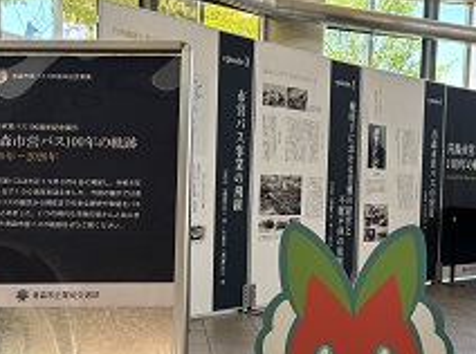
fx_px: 590
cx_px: 168
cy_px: 237
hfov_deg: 43.5
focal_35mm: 43
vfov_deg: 33.2
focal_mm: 5.96
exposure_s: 1/110
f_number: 1.6
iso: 125
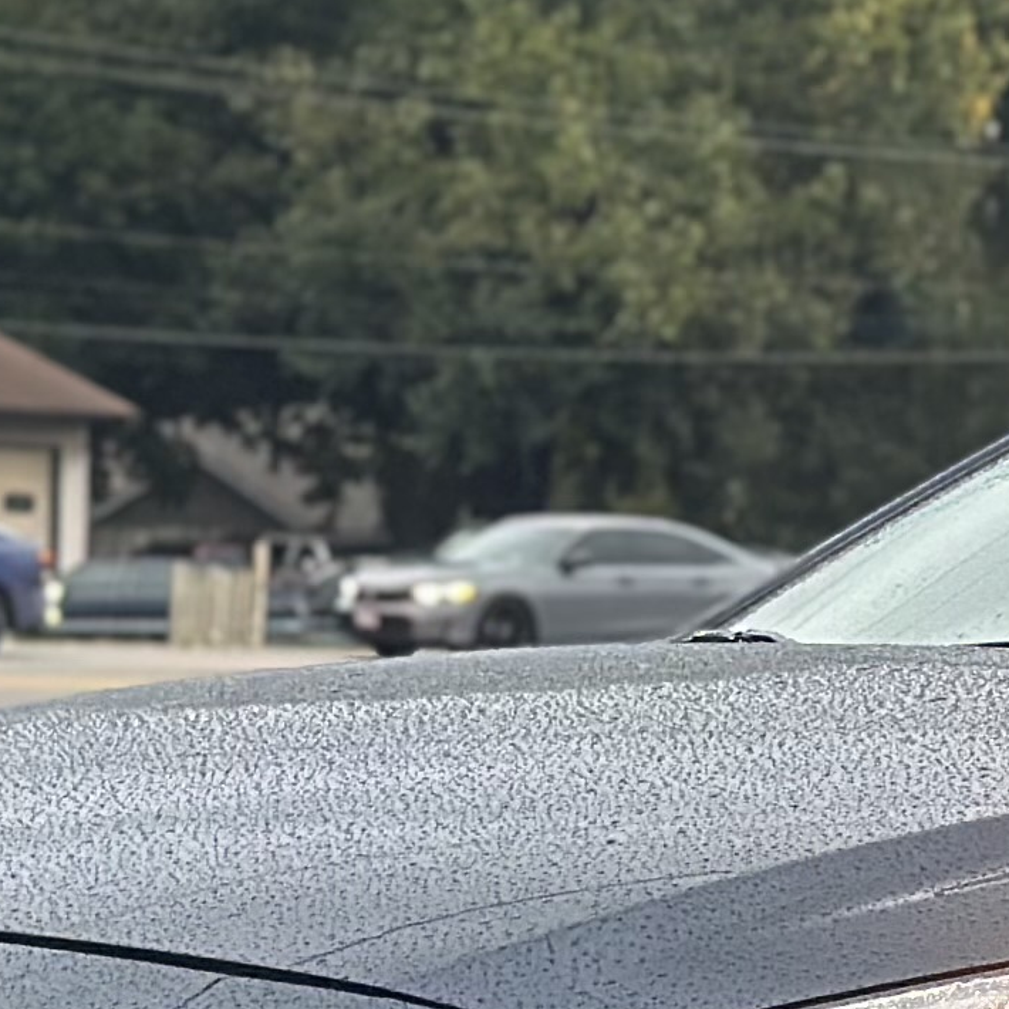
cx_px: 1641
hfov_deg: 7.1
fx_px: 7948
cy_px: 961
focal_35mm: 241
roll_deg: -1.0
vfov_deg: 7.2
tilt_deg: -3.1
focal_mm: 6.86
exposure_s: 1/60
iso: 320
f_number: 1.78
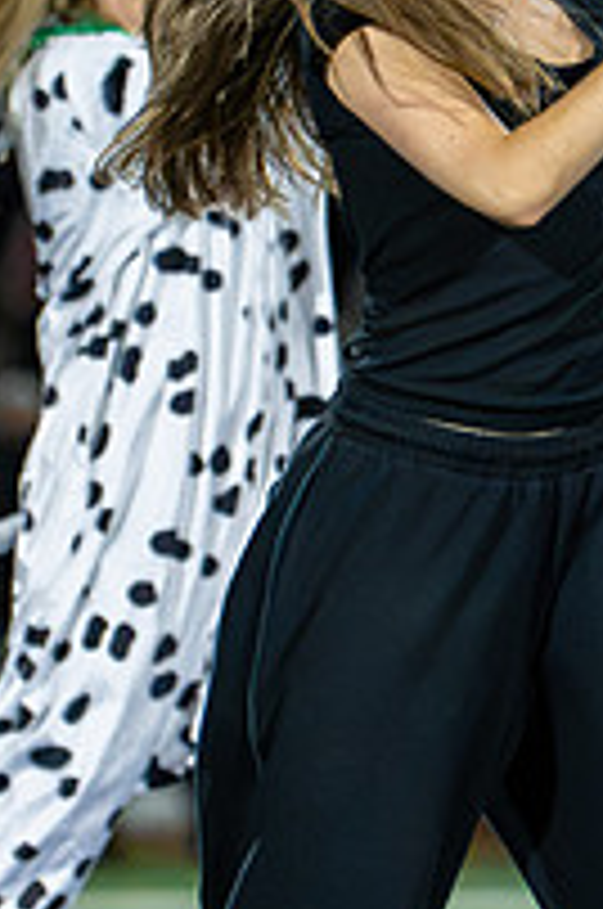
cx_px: 632
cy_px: 393
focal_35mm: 725
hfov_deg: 1.9
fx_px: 18277
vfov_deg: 2.8
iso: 11400
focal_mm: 165
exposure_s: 1/1000
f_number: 2.8
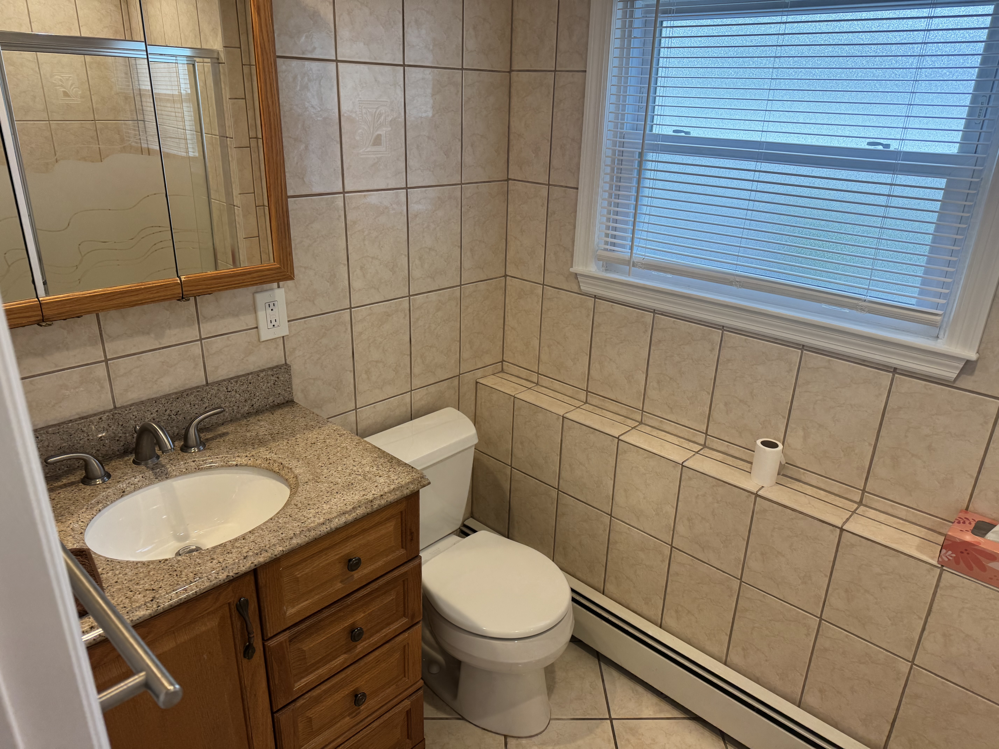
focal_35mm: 24
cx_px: 500
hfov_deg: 71.6
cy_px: 374
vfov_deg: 56.8
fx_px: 693
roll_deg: -2.2
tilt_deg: -22.3
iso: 100
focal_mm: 6.76
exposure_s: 1/157
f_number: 1.78
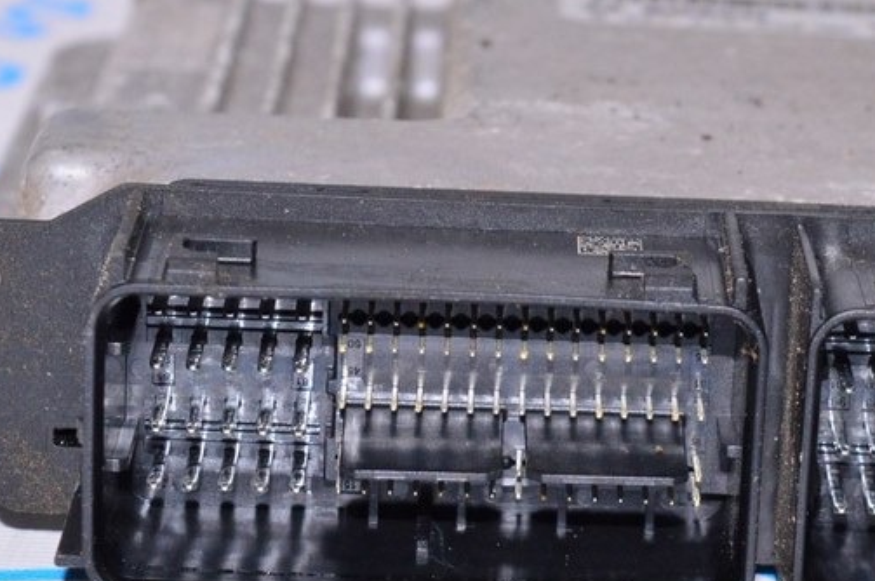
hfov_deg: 12.2
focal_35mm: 168
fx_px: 4078
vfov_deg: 8.1
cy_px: 363
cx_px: 705
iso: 1600
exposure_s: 1/200
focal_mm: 55
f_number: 8
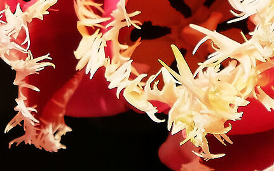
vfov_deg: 2.8
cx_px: -26
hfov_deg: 4.5
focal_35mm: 471
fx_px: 3516
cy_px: -52
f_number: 8
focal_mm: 55
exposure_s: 1/1400
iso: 400
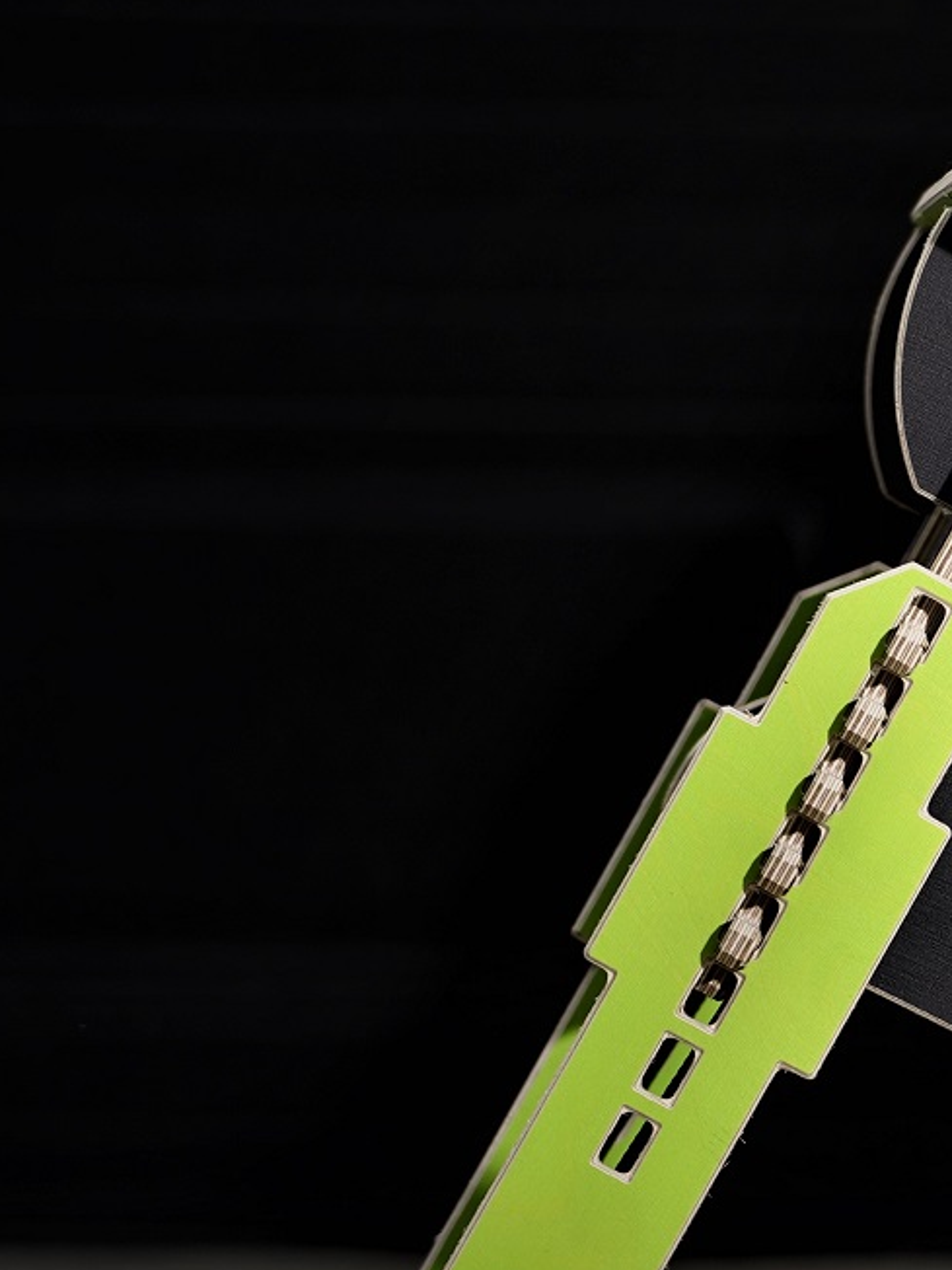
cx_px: 2120
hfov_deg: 2.5
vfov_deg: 3.4
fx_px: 21598
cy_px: 681
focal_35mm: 589
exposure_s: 1/1000
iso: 100
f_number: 4
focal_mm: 175
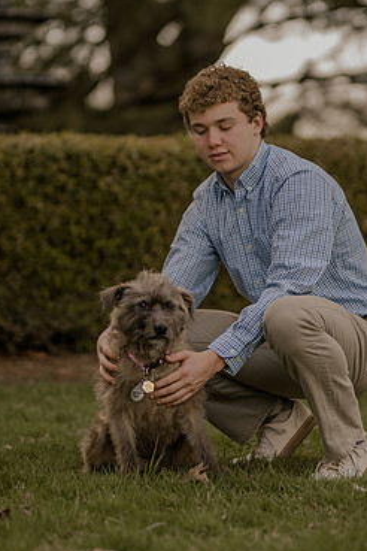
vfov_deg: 13.2
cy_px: 249
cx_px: 215
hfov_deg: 8.9
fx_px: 2370
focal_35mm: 155
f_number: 1.4
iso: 100
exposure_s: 1/800
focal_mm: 85
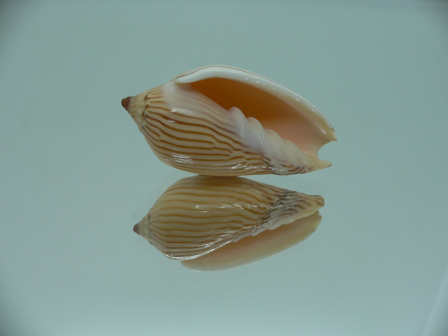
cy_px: 168
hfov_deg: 52.6
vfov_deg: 40.7
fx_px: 453
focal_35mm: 35
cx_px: 224
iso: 80
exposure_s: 1/60
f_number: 2.8
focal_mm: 4.6
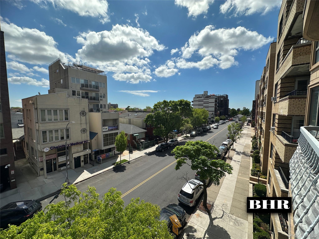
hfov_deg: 102.1
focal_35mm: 14
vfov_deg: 85.7
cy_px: 120
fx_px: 129
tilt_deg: -4.6
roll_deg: -0.5
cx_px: 160
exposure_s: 1/3040
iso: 50
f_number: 2.2
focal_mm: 2.22
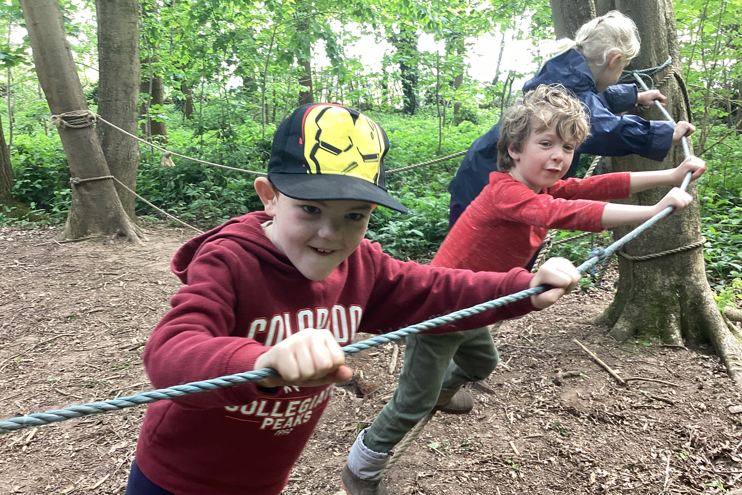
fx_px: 680
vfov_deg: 39.9
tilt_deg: -14.2
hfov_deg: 57.2
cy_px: 274
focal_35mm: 33
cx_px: 375
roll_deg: -0.6
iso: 50
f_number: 2.4
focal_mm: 3.3
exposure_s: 1/50
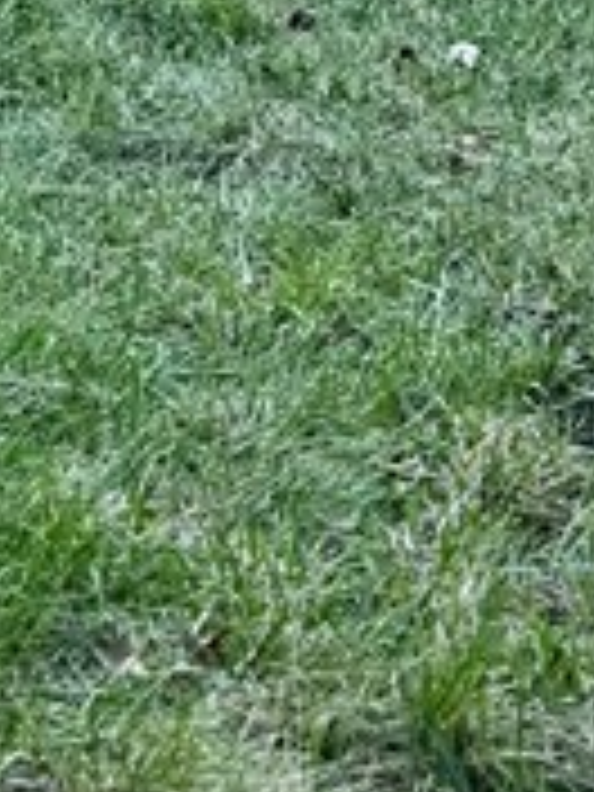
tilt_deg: -7.2
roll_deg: +2.6
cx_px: -173
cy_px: -1098
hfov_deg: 10.4
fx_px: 3180
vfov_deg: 11.7
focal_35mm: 139
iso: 80
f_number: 1.78
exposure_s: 1/187
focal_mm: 6.76
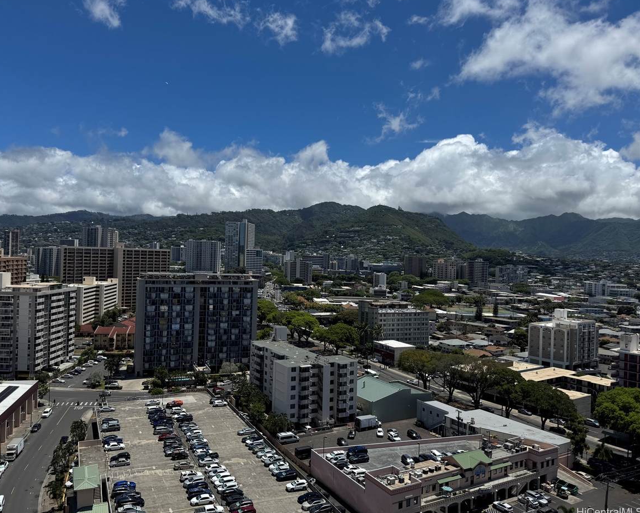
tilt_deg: +0.0
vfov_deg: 54.9
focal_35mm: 26
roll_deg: -1.8
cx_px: 287
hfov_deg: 65.9
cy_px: 250
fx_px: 493
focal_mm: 6.76
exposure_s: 1/7937
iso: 80
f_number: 1.78
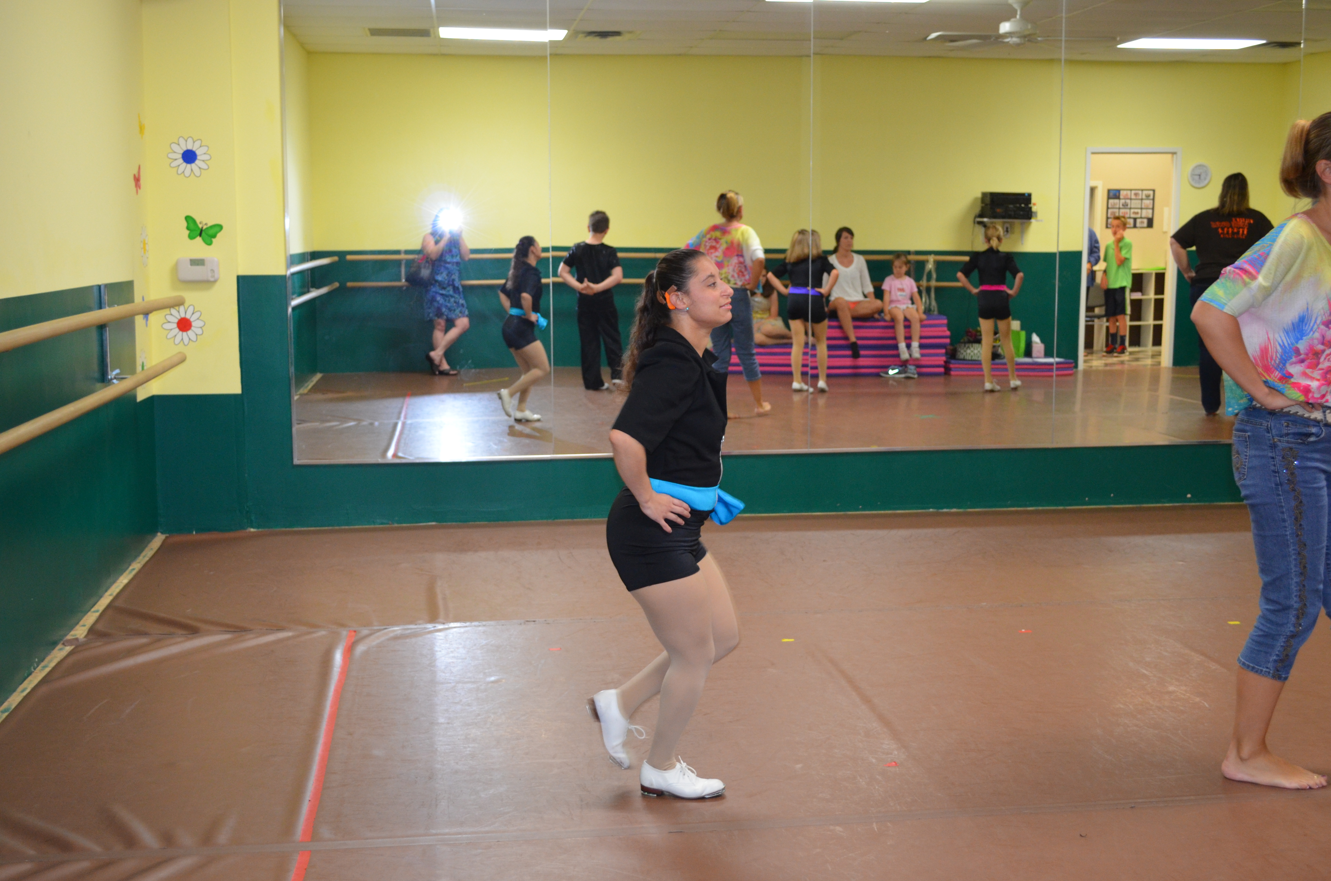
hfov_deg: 45.0
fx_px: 1605
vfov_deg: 30.7
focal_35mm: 44
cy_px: 440
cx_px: 666
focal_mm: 29
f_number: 4.5
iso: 1100
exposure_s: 1/60
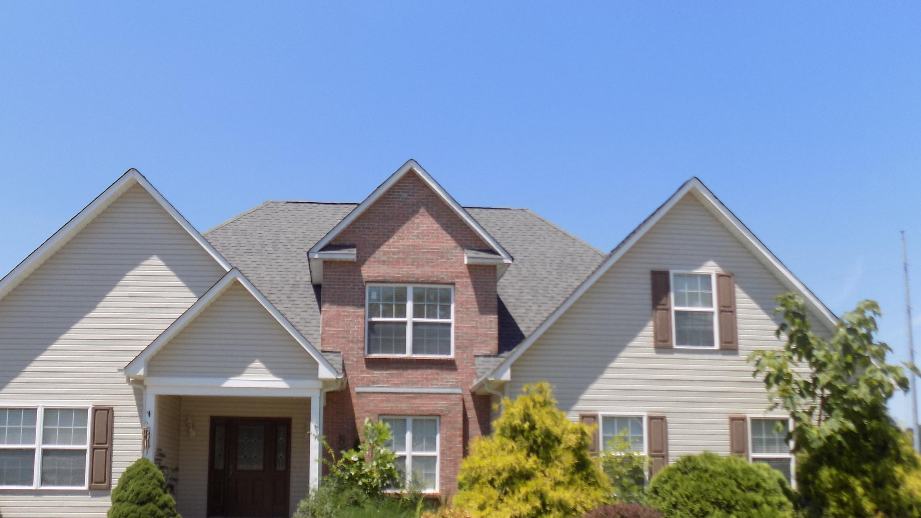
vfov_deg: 34.8
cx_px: 416
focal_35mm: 33
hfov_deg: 59.4
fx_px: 806
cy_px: 391
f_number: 3.1
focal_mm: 4
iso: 80
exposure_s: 1/1000
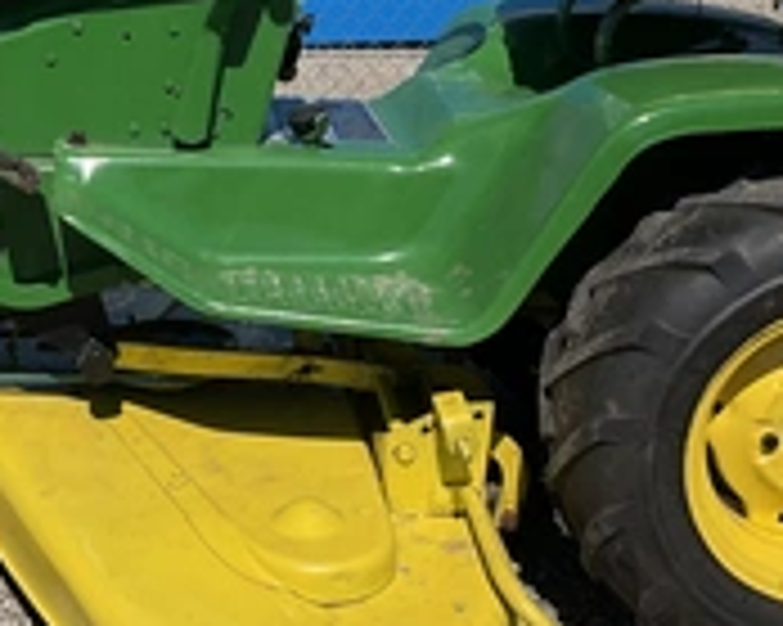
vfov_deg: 23.2
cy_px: 149
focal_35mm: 65
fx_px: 1505
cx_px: 274
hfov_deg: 29.0
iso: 25
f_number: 1.8
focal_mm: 3
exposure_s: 1/3125
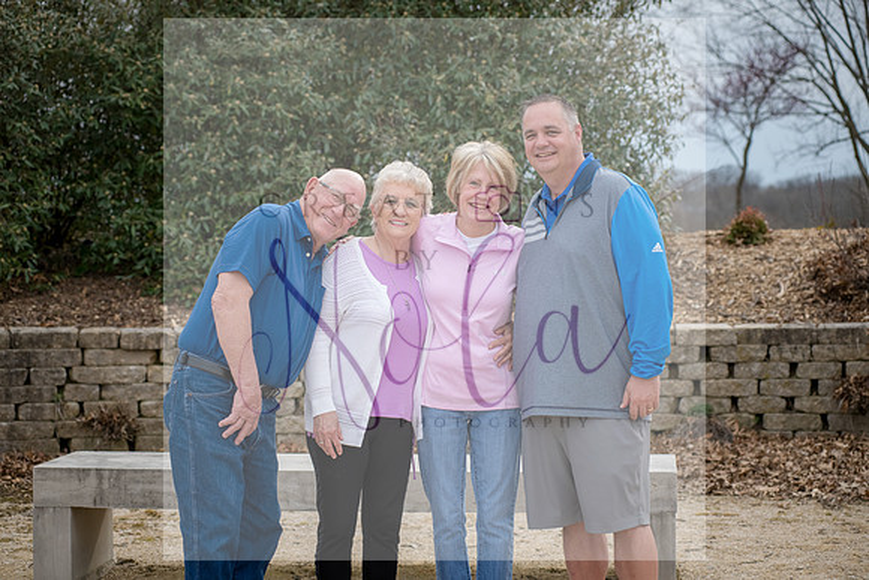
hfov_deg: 25.4
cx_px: 434
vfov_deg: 17.1
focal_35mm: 80
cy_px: 290
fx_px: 1931
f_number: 5.6
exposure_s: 1/640
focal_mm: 80
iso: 400
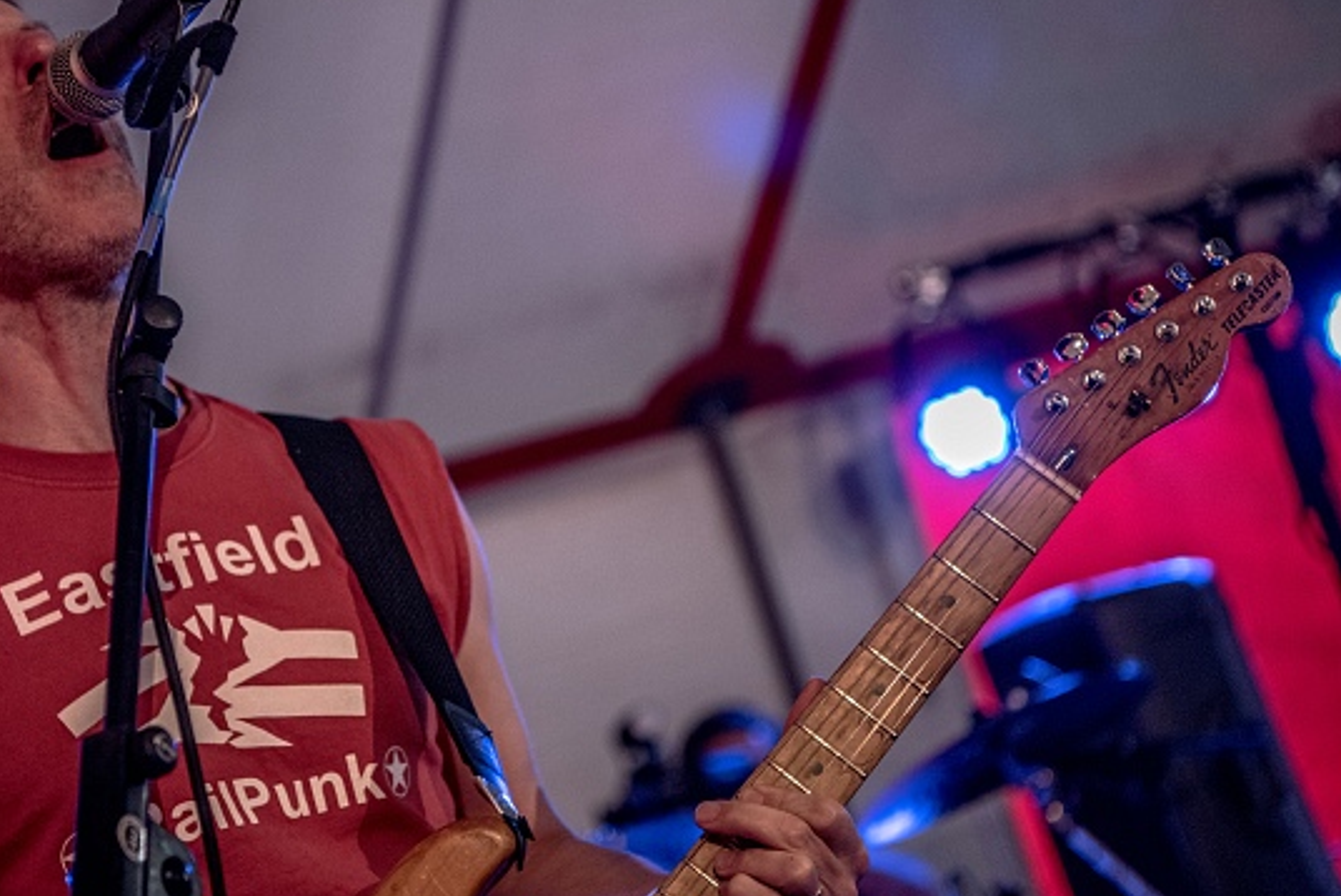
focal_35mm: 94
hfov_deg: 21.6
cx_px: 443
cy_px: 344
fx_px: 3503
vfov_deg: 14.6
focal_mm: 70
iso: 2000
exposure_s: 1/100
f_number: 3.5
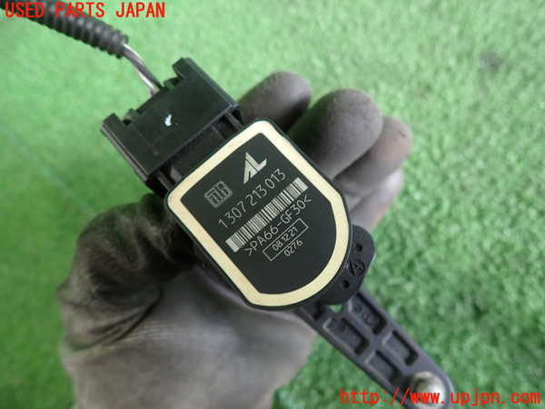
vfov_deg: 54.9
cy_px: 204
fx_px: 394
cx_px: 272
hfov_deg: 69.4
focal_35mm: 25
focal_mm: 4.5
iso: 200
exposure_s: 1/40
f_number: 2
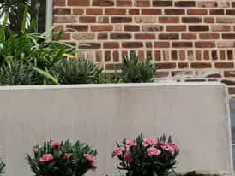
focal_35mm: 97
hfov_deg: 20.1
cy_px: -80
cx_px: 161
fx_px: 659
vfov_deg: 14.4
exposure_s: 1/456
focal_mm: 3.9
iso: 40
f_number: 1.7
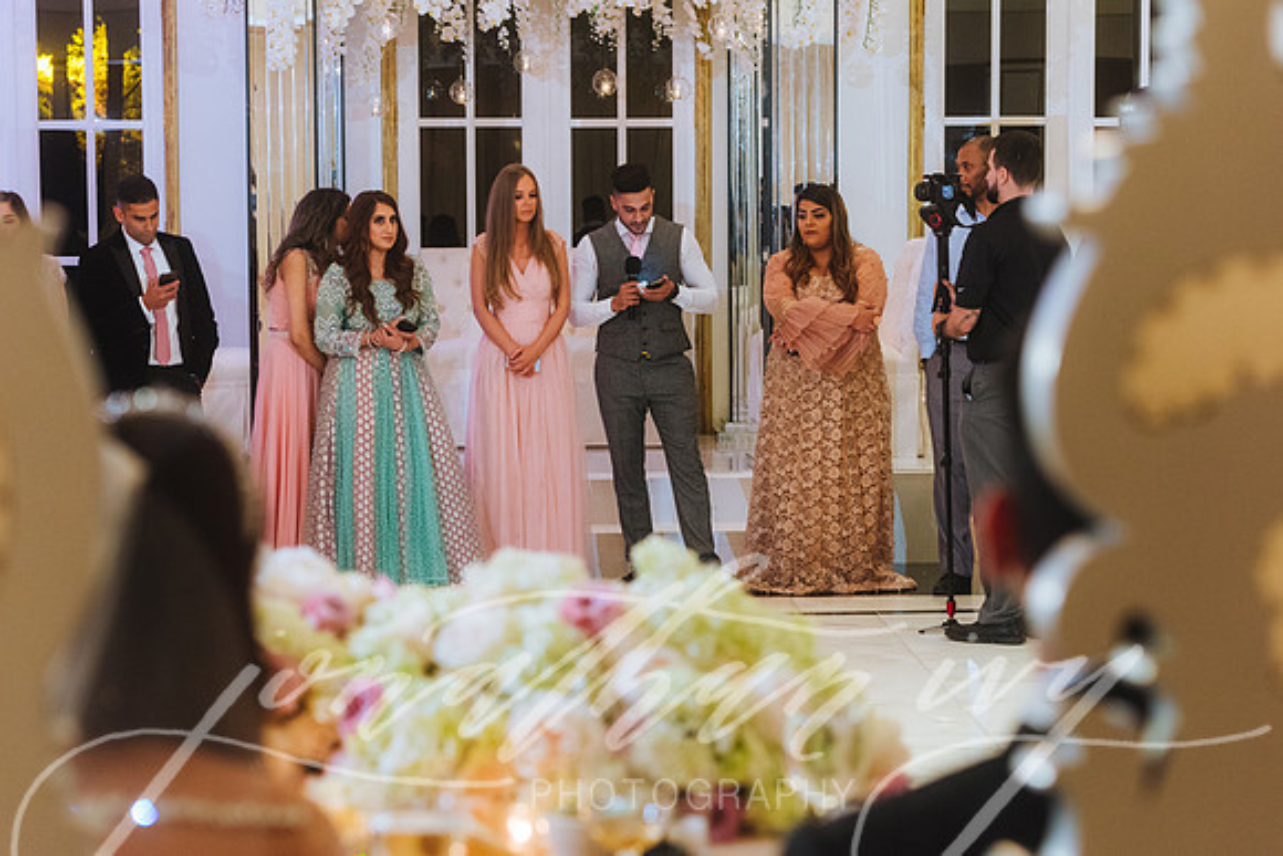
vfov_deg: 18.1
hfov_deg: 26.9
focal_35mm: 75
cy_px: 429
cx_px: 669
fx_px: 2687
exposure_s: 1/80
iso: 2000
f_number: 2.8
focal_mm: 70
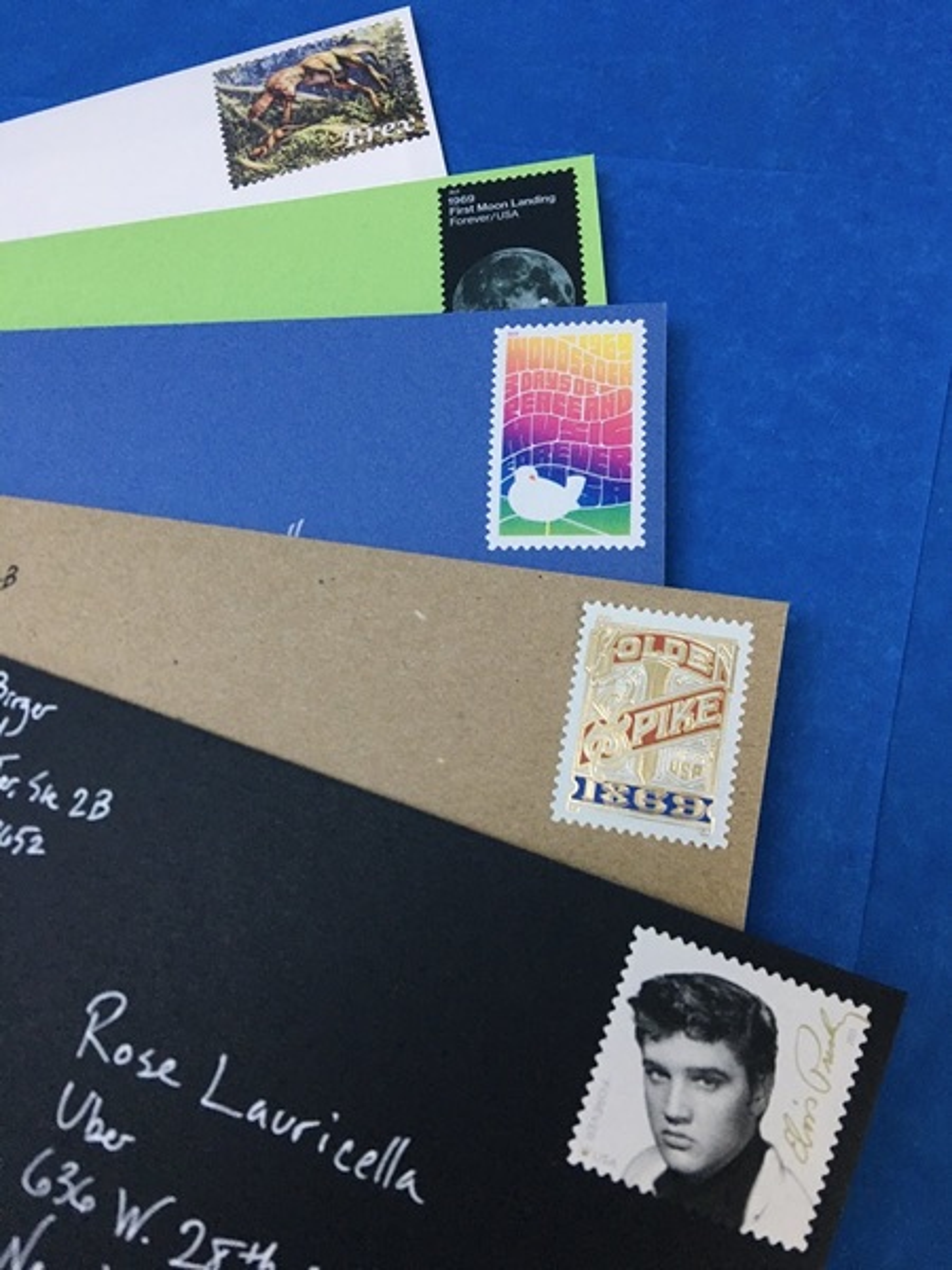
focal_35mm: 29
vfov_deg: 61.7
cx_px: 476
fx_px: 1063
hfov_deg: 48.2
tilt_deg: -70.6
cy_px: 635
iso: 40
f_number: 2.2
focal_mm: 4.15
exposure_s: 1/30
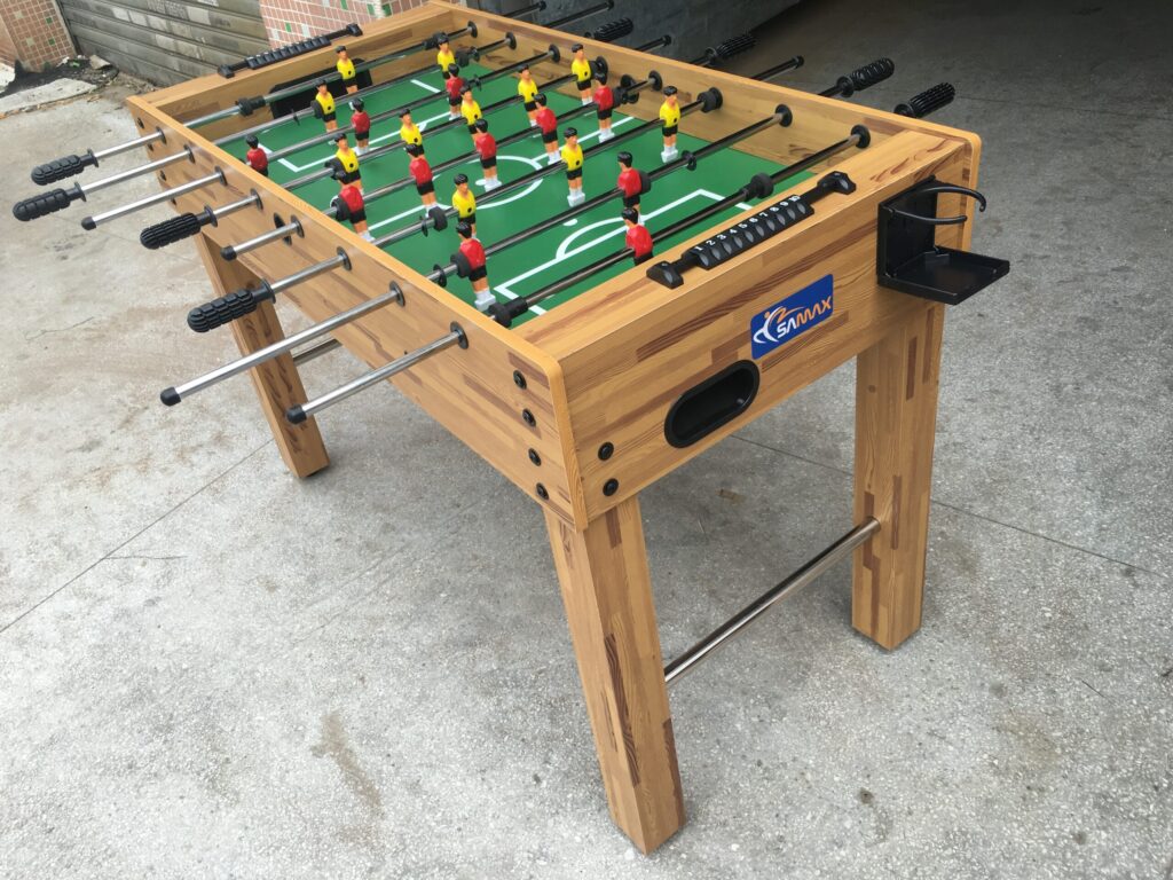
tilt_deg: -37.8
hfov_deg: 61.7
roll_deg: +9.7
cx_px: 586
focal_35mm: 29
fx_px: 983
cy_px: 440
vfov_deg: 48.2
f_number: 2.2
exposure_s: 1/400
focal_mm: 4.15
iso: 25
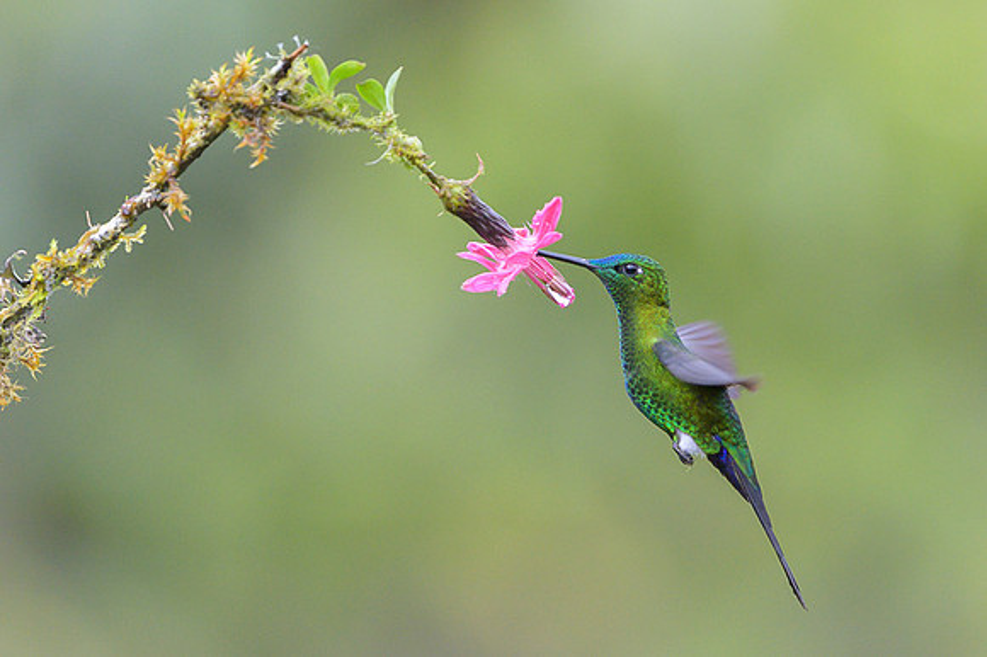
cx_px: 648
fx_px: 25671
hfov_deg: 2.2
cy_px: 357
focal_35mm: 937
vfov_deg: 1.5
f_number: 4
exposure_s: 1/3200
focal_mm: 500
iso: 2500
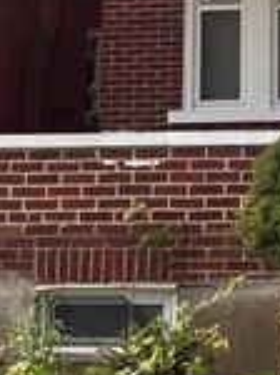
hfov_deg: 13.0
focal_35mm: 107
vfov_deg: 17.8
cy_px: -39
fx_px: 1157
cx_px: 420
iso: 80
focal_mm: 6.76
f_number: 1.78
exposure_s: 1/2506
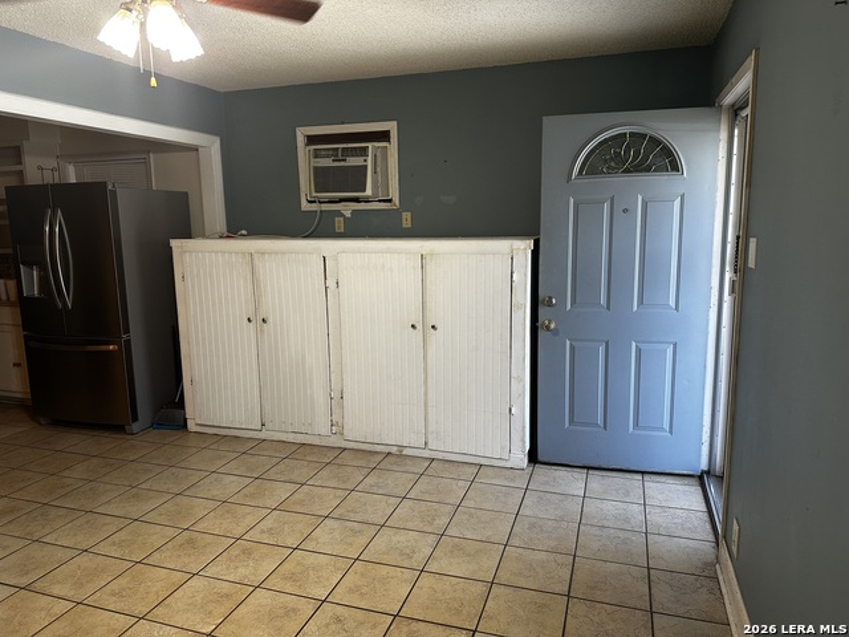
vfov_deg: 56.8
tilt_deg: -7.6
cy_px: 318
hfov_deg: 71.6
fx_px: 589
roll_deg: +0.7
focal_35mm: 24
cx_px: 424
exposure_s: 1/60
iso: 200
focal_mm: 6.86
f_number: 1.78
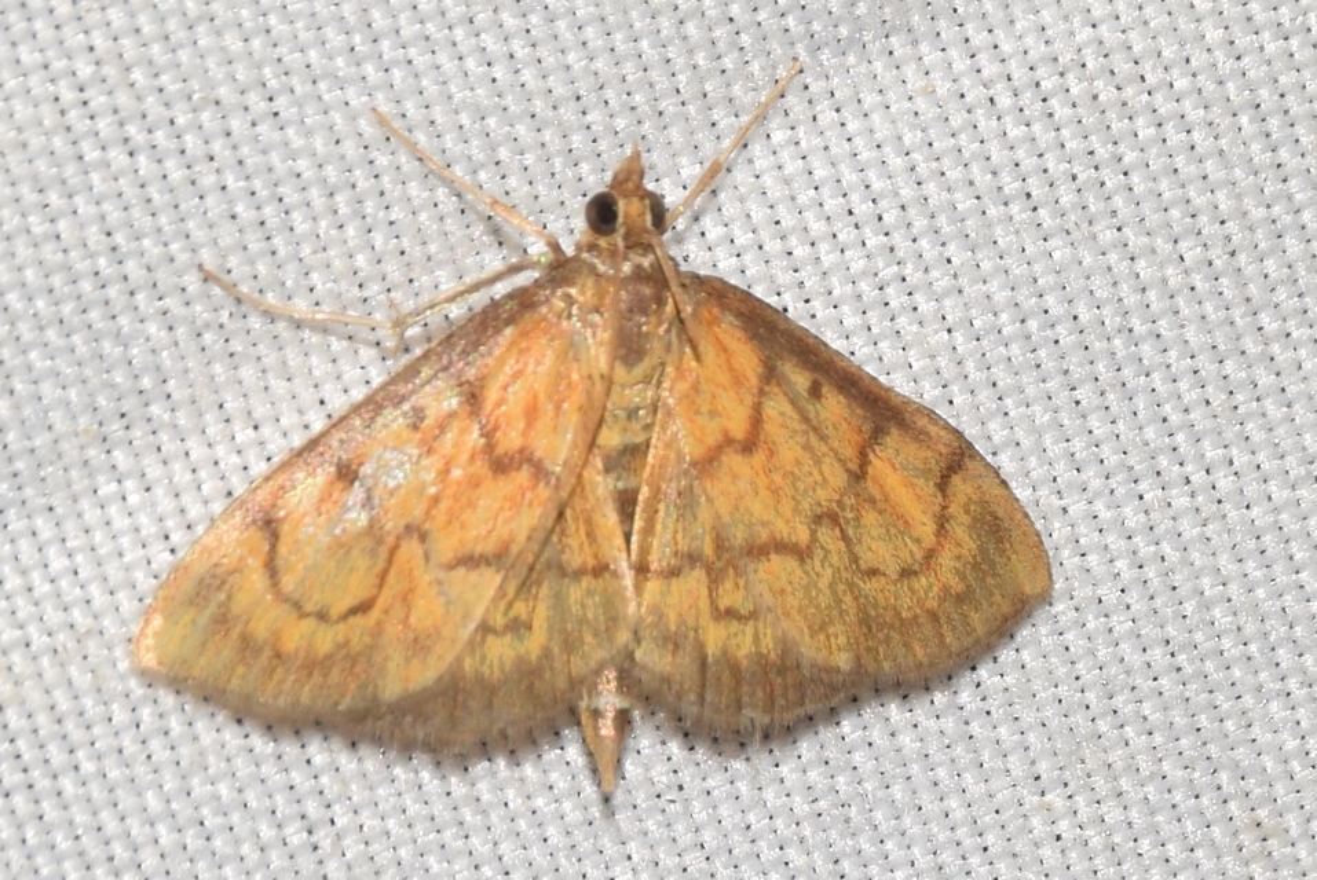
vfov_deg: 6.6
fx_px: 7689
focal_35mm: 210
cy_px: 440
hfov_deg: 9.8
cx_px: 658
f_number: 13
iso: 100
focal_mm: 140
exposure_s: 1/160
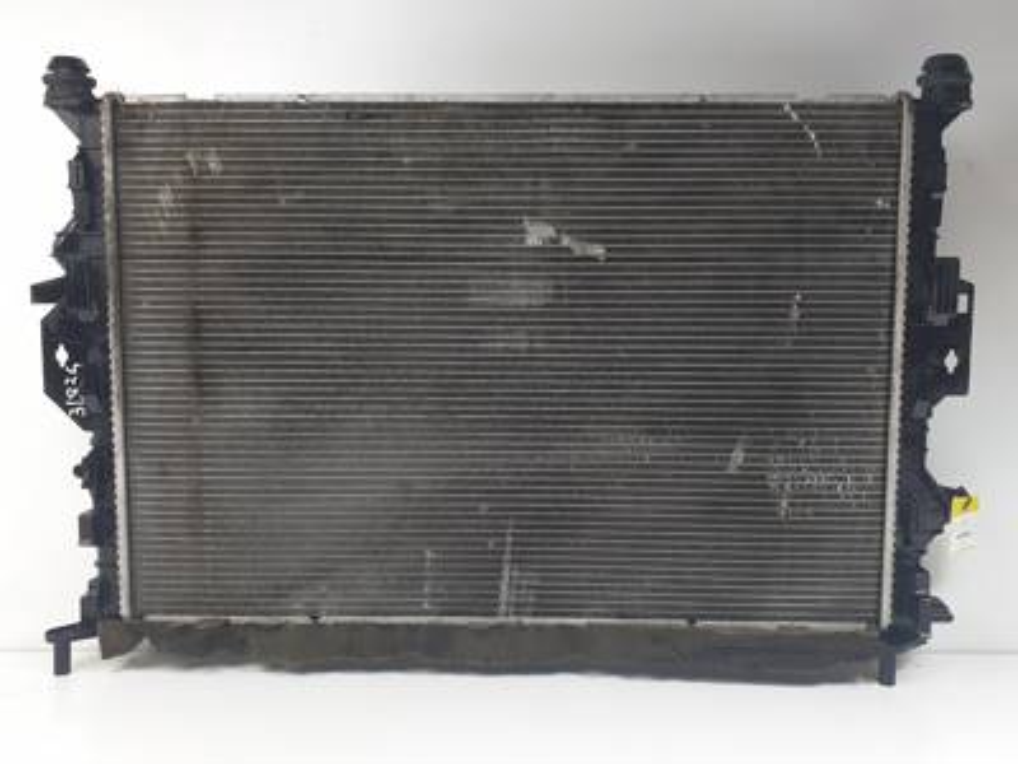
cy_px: 382
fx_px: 765
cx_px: 509
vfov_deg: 53.1
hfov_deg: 67.3
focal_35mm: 26
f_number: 2.4
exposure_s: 1/100
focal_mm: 4.3
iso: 64
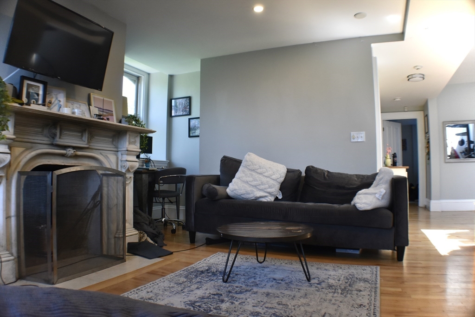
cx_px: 238
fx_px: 416
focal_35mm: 32
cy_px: 158
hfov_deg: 59.5
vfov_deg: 41.7
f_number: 3.8
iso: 800
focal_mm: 21
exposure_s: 1/250
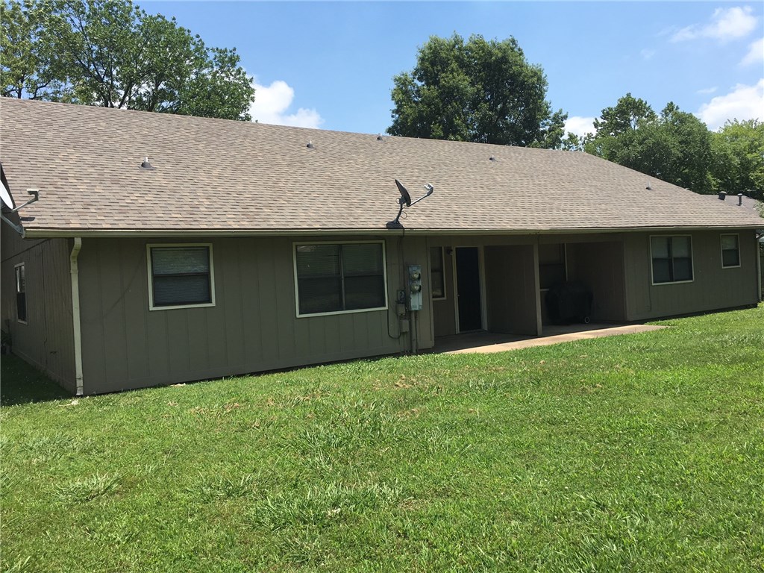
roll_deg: +3.7
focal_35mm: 29
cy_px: 286
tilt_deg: +0.4
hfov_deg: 61.7
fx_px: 640
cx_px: 382
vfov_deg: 48.2
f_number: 2.2
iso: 25
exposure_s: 1/1350
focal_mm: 4.15
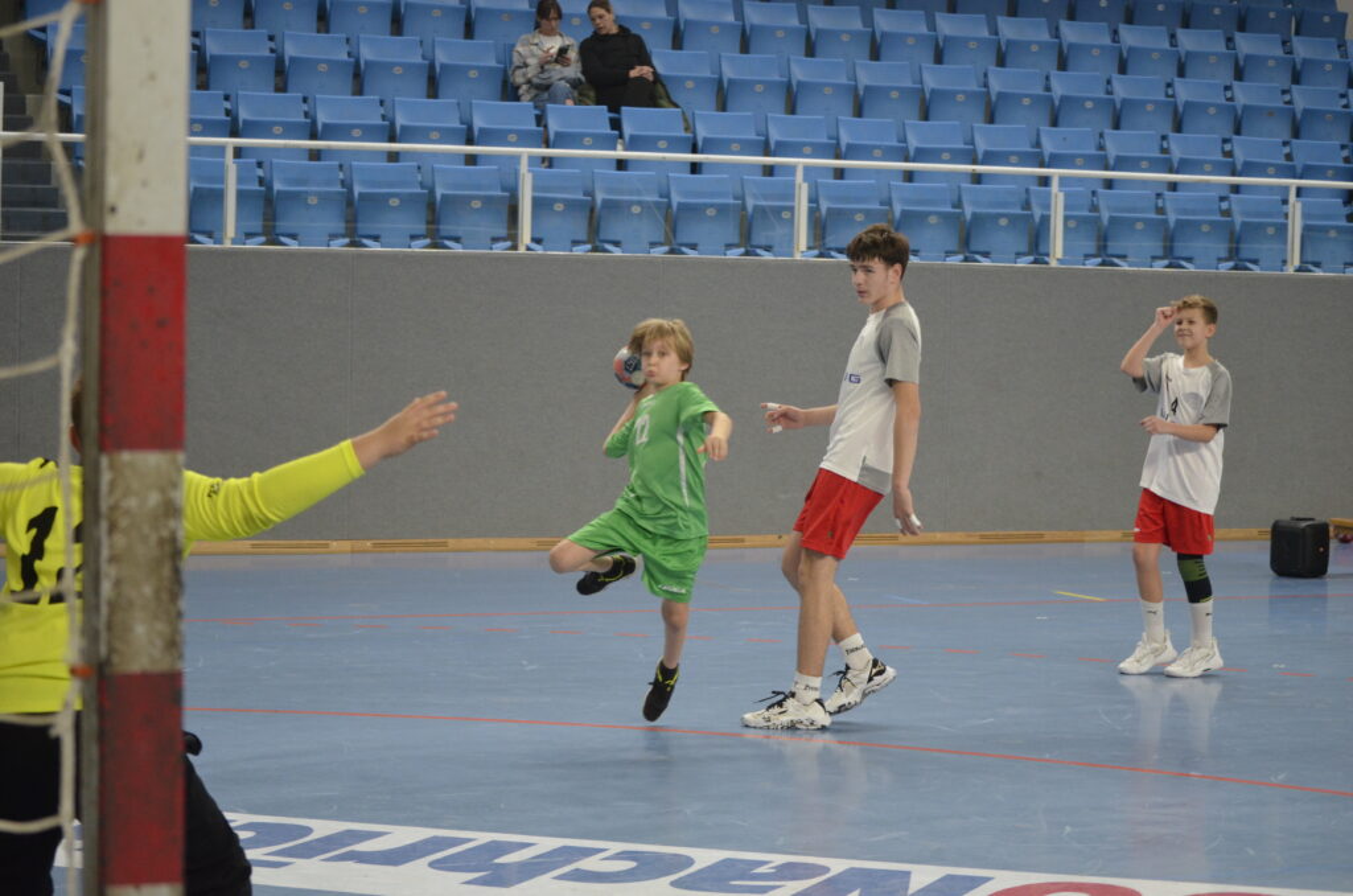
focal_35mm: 82
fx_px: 3094
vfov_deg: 16.5
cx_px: 676
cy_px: 448
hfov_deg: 24.7
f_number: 4
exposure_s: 1/400
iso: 1600
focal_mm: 55
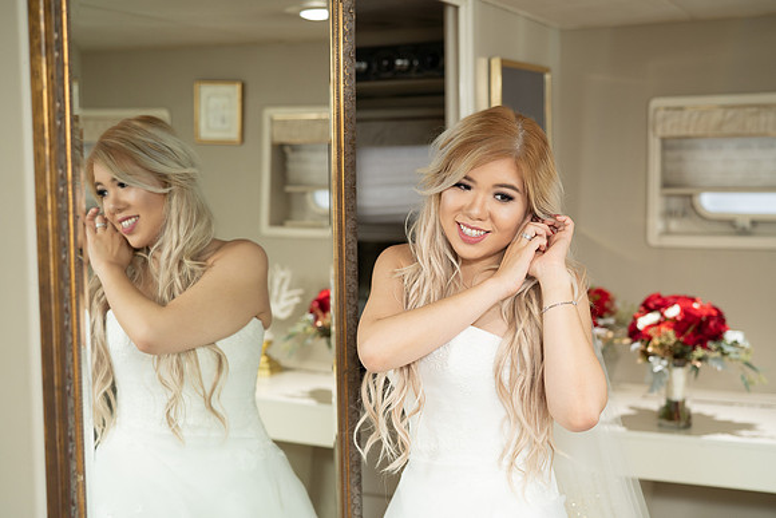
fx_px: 1078
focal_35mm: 50
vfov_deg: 27.0
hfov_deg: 39.6
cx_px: 388
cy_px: 259
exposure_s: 1/250
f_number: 2.2
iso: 500
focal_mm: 50
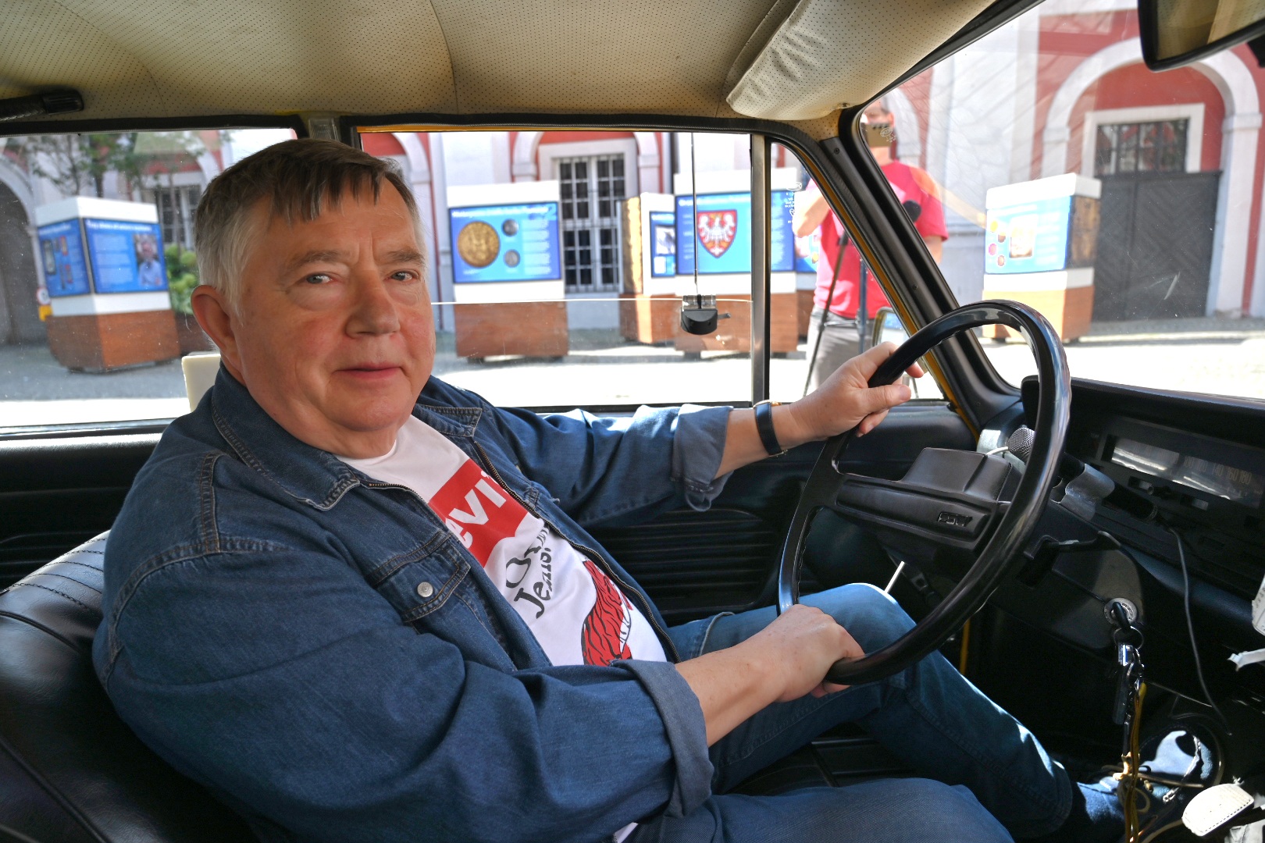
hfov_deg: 73.7
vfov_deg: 53.1
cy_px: 422
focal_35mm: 24
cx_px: 632
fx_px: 843
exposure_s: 1/250
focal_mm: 24
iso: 100
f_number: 5.6
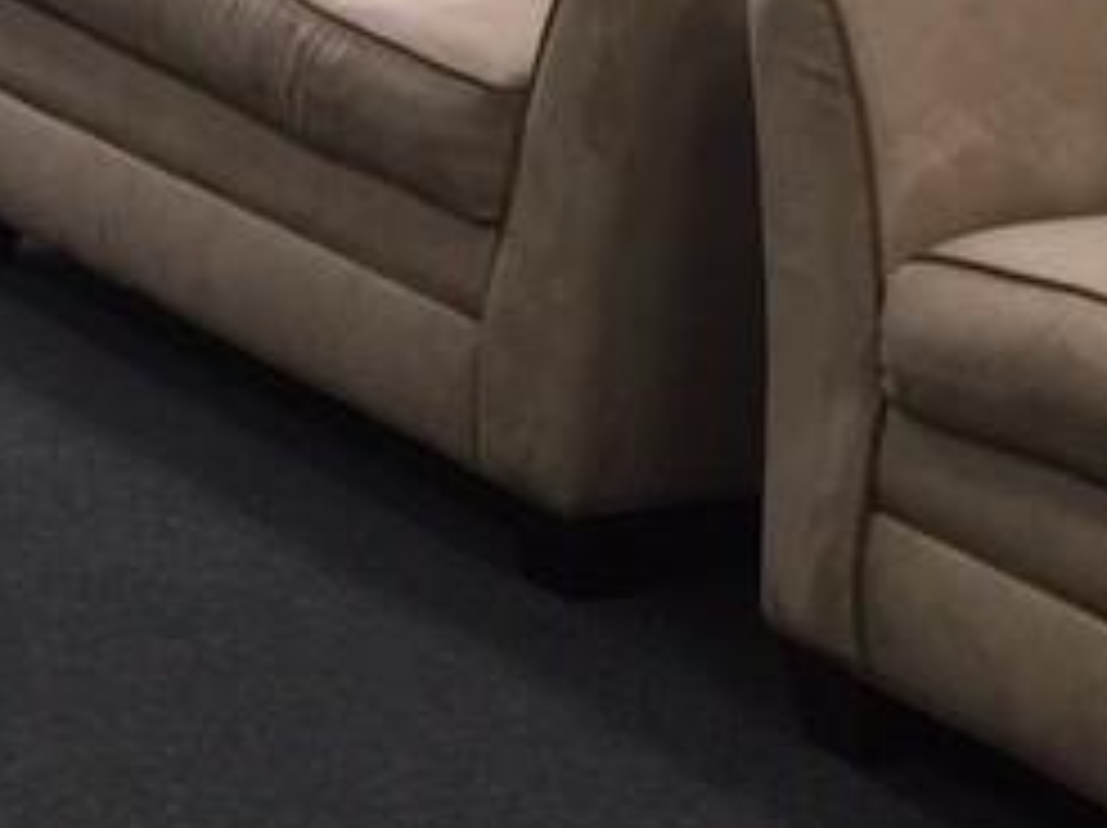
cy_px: -117
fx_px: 4824
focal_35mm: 151
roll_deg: -1.8
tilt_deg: -11.1
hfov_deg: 12.3
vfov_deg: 9.7
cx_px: -662
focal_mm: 4.15
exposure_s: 1/30
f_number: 2.2
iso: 40
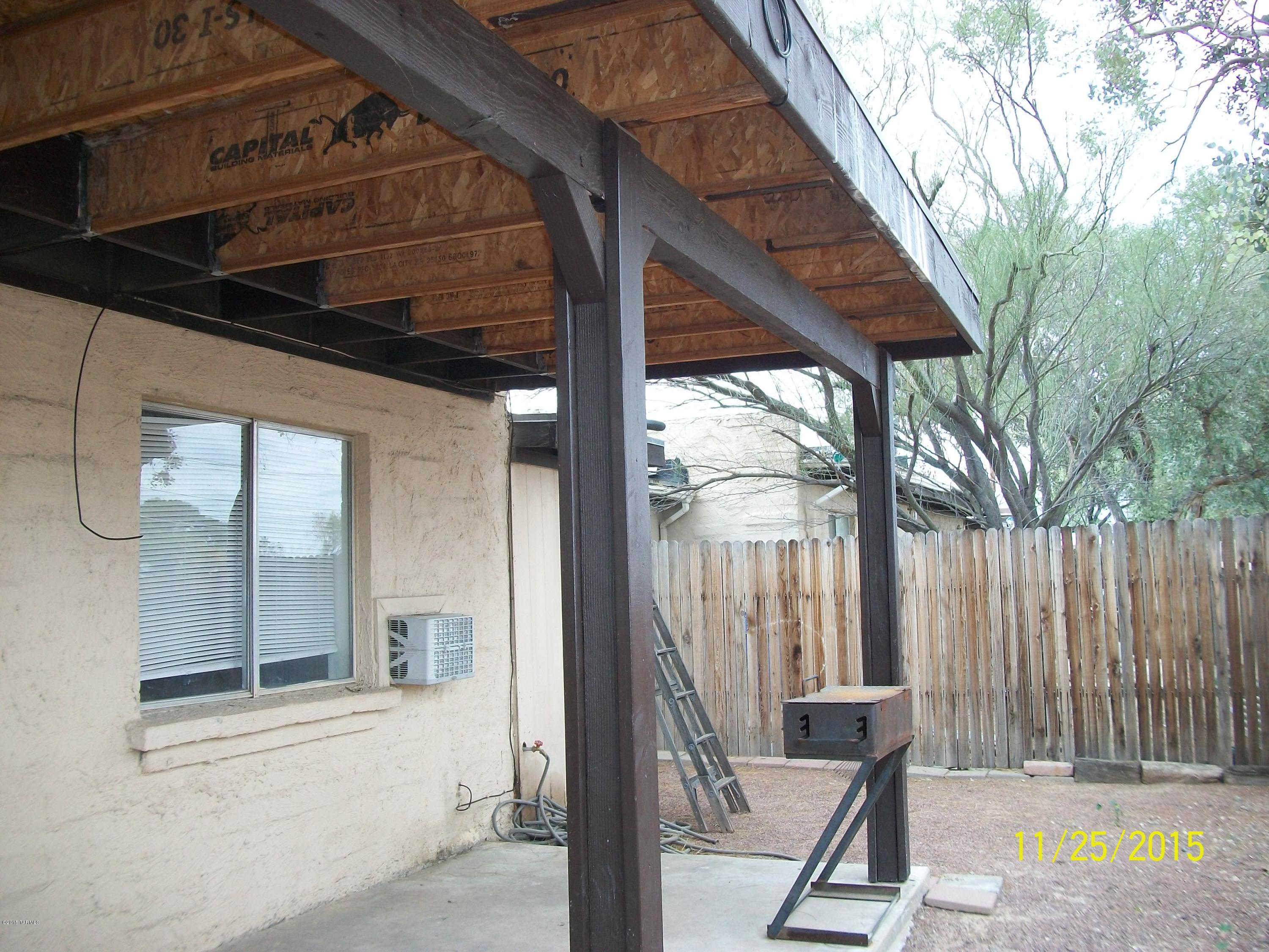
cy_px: 476
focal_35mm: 32
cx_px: 634
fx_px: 1173
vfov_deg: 44.2
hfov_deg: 56.8
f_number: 2.9
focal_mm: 5.7
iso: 80
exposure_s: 1/80
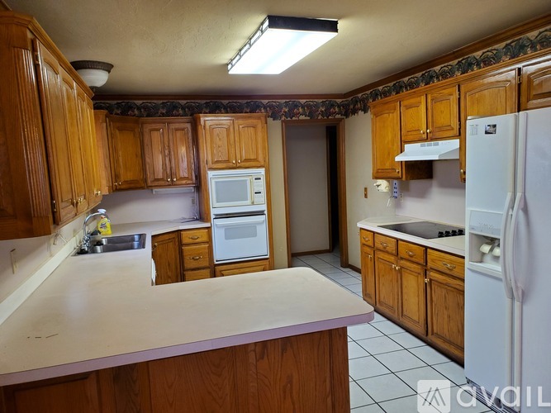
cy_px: 206
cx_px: 276
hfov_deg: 67.3
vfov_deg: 53.0
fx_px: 414
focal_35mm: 26
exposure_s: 1/40
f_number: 2.4
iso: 200
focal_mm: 4.3
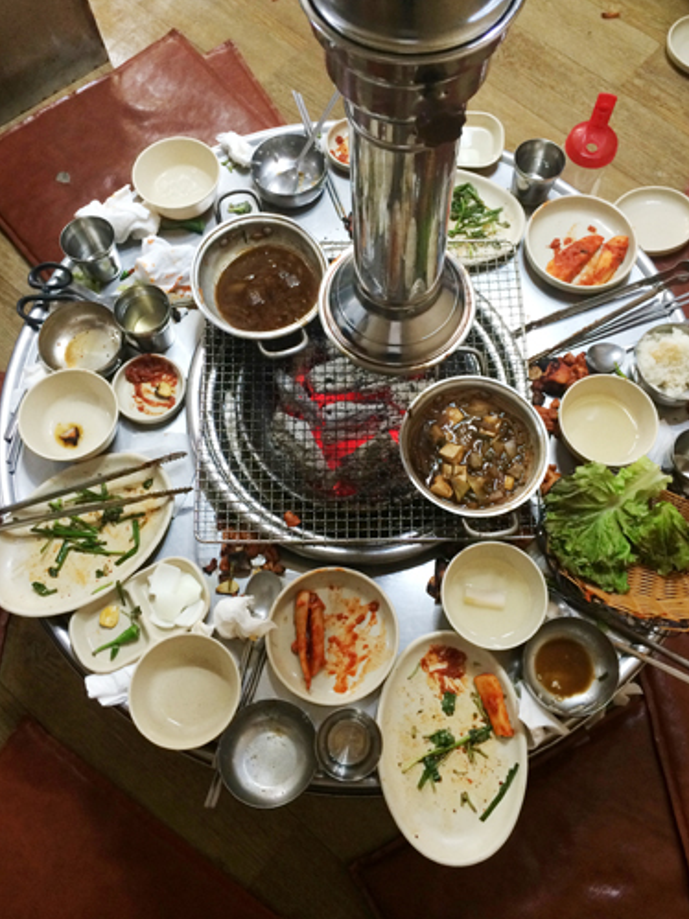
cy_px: 435
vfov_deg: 56.8
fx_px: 850
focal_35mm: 32
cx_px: 355
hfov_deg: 44.1
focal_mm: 4.12
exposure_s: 1/30
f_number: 2.2
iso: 200
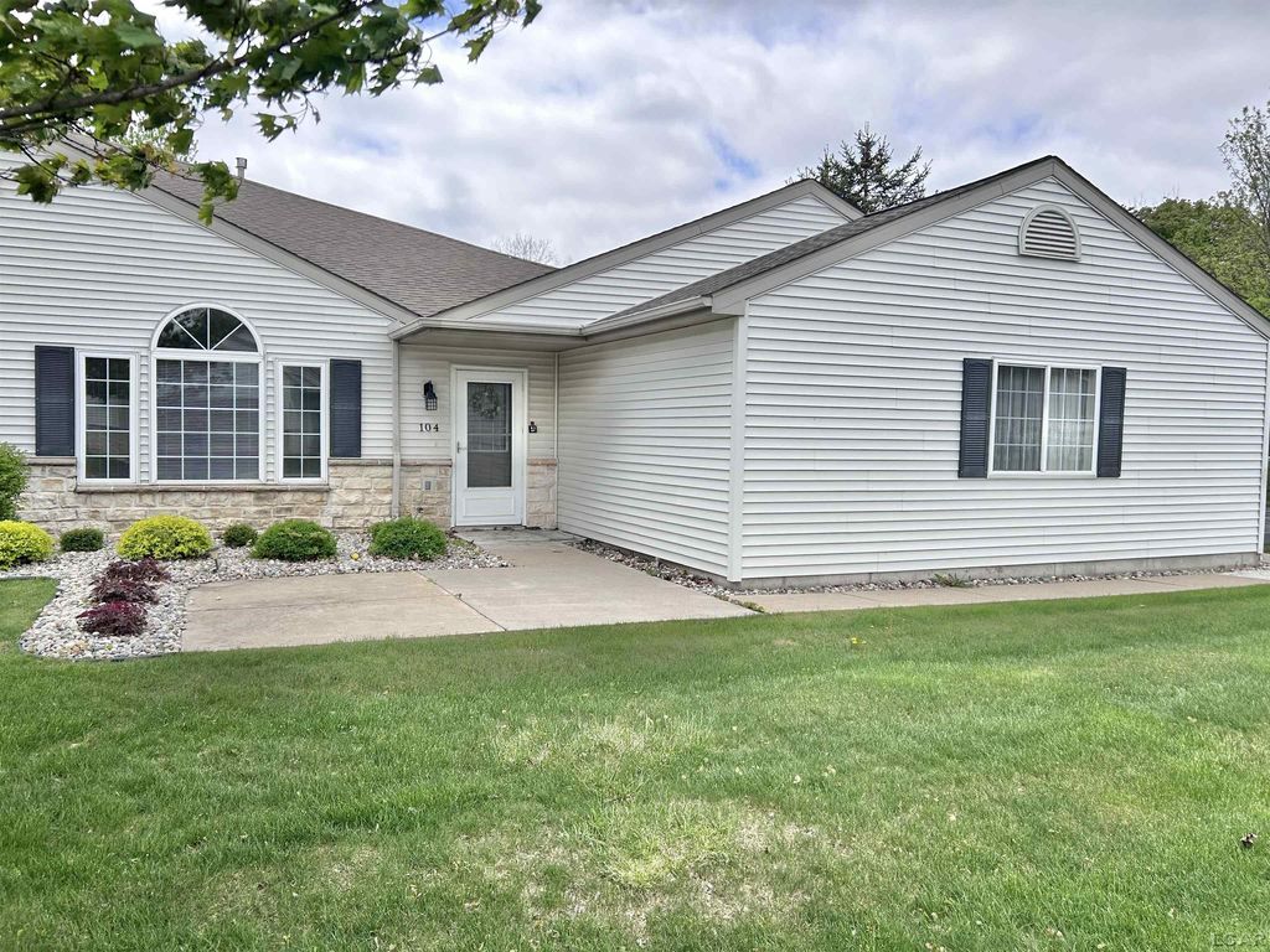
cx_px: 635
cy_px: 476
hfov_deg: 67.3
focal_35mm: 26
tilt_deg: -2.9
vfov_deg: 53.1
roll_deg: -1.3
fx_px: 954
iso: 50
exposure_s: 1/3571
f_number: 1.5
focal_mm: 5.7
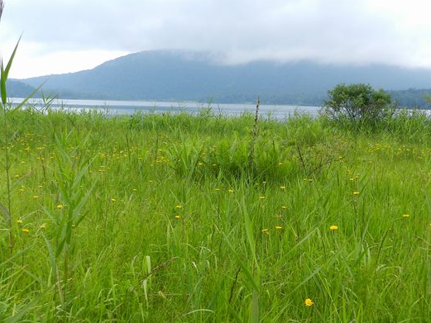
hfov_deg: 43.8
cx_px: 227
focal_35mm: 43
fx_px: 536
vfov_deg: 33.4
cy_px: 208
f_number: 3.7
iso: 160
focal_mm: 5.6
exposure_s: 1/100
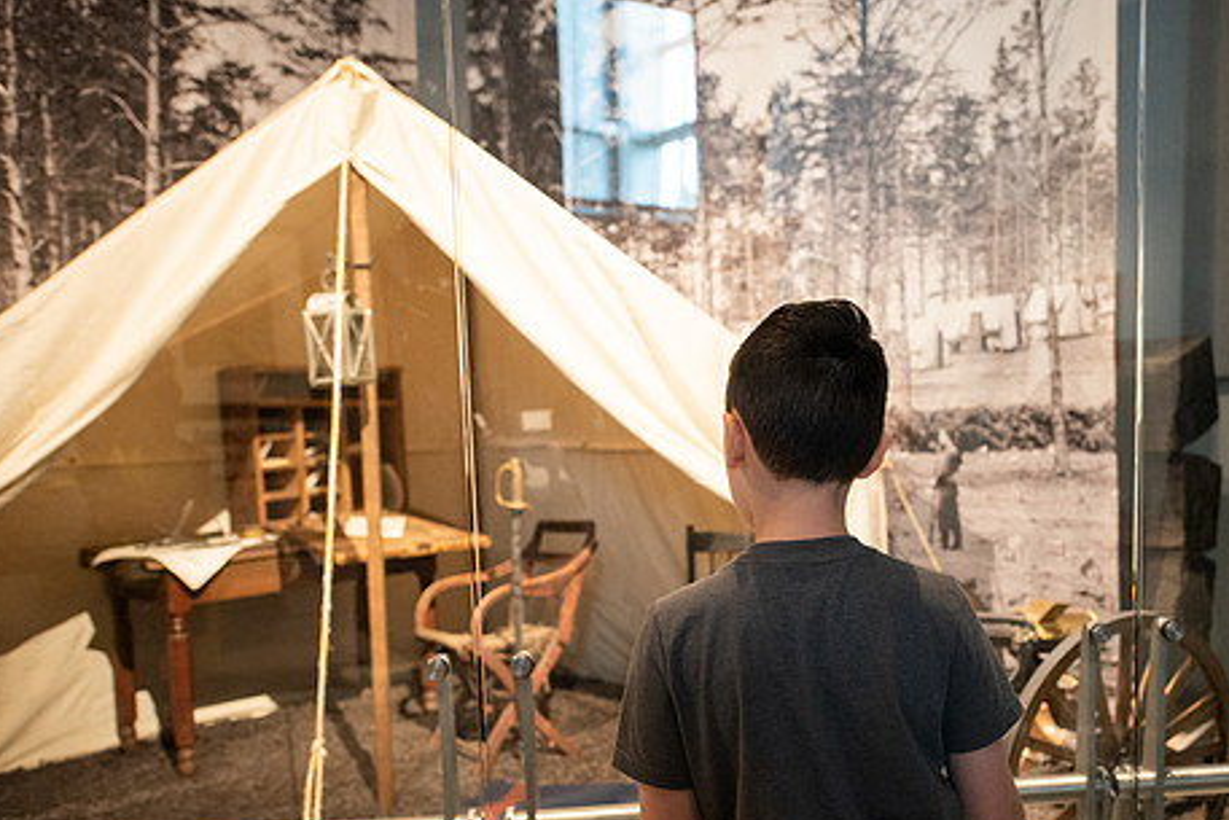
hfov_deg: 57.8
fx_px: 1093
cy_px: 495
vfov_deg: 40.9
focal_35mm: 32
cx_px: 783
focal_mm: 24
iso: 2000
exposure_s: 1/200
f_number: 2.8
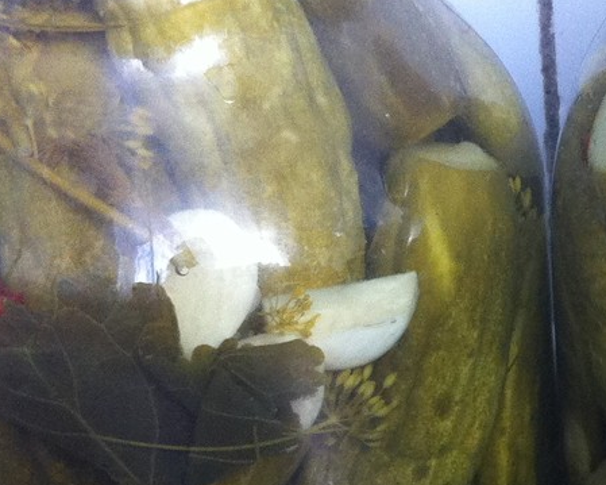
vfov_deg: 13.2
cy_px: 538
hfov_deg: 15.9
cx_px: 826
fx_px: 2044
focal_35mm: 114
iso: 160
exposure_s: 1/17
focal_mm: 3.85
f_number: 2.8
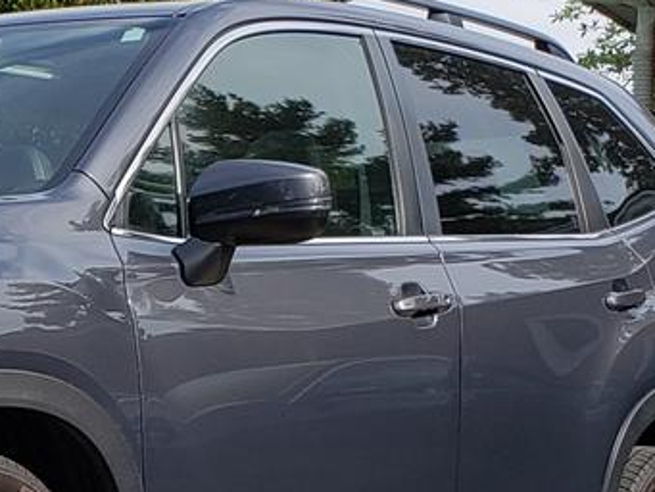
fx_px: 1476
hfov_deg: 22.9
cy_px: 417
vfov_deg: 18.7
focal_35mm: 78
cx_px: -136
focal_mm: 4.3
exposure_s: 1/992
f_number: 2.4
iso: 50
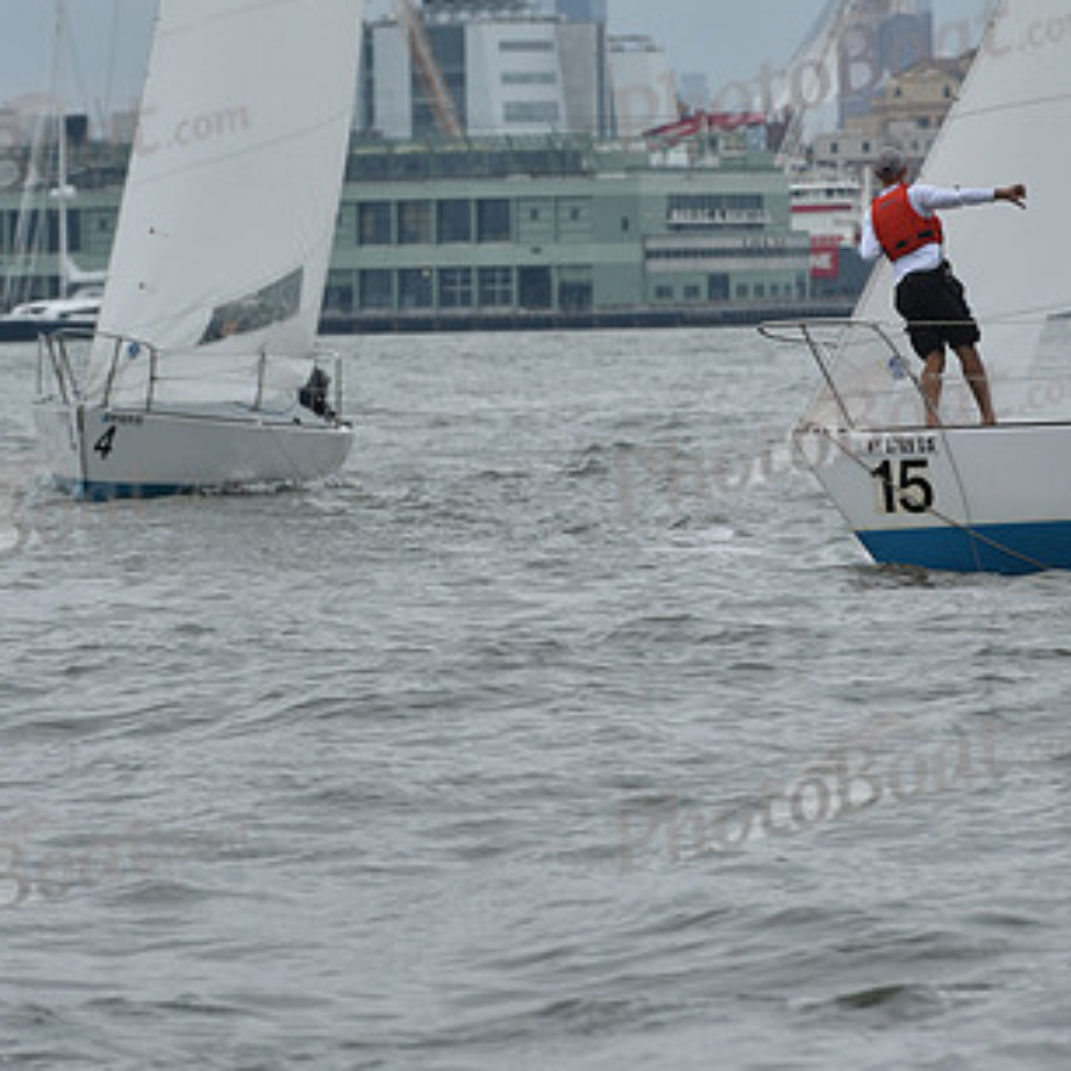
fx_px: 11236
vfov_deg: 5.5
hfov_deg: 5.5
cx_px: 431
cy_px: 300
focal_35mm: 321
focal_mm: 200
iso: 400
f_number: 8
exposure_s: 1/800
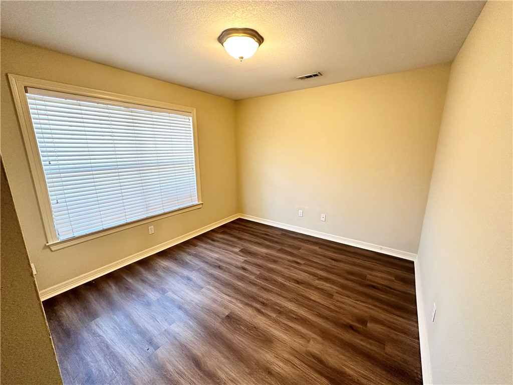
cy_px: 192
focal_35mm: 14
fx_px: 207
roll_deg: +0.8
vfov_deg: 85.7
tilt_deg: -12.3
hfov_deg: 102.1
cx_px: 256
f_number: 2.2
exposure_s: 1/60
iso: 160
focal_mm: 2.22
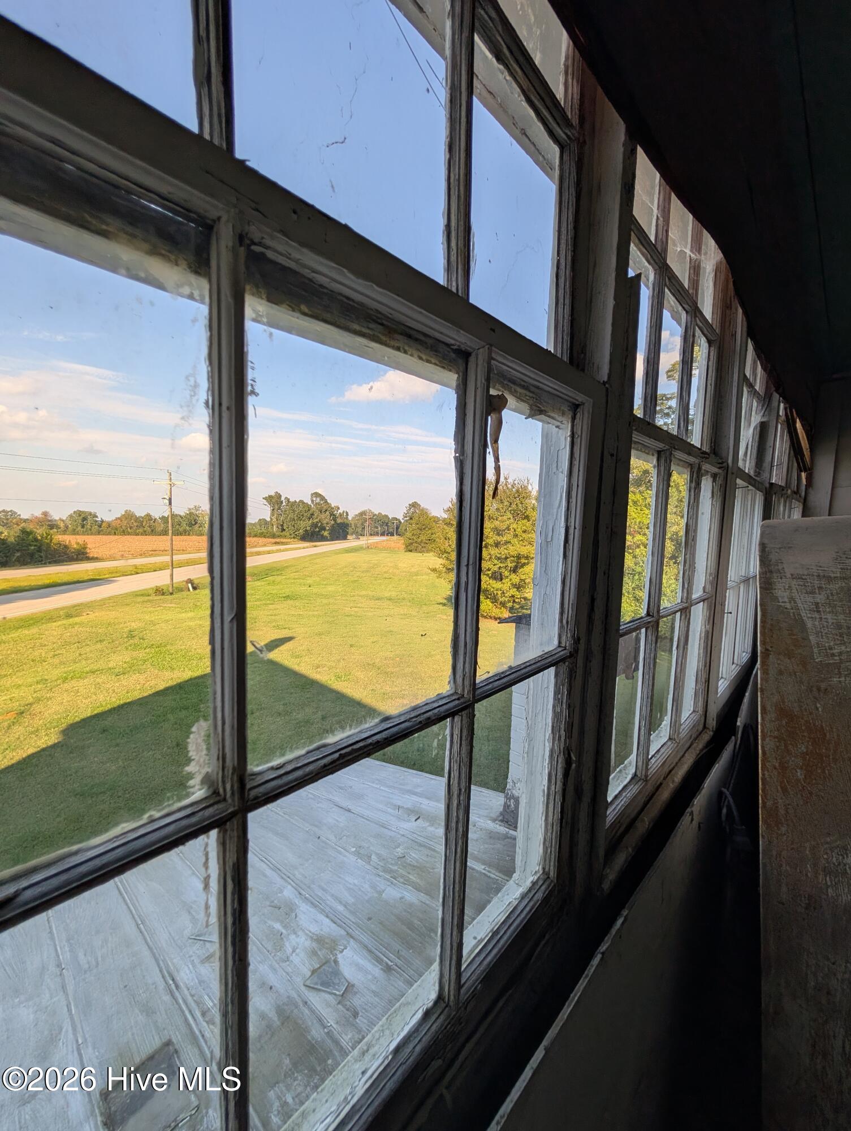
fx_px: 393
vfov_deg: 110.5
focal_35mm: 12
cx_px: 426
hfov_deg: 94.6
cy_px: 566
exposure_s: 1/1220
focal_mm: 2.02
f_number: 1.7
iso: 55
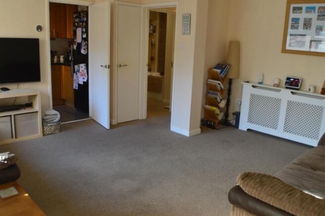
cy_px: 108
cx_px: 162
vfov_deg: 34.1
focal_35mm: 39
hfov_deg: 49.6
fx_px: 352
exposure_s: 1/60
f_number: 5.6
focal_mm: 26
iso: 800
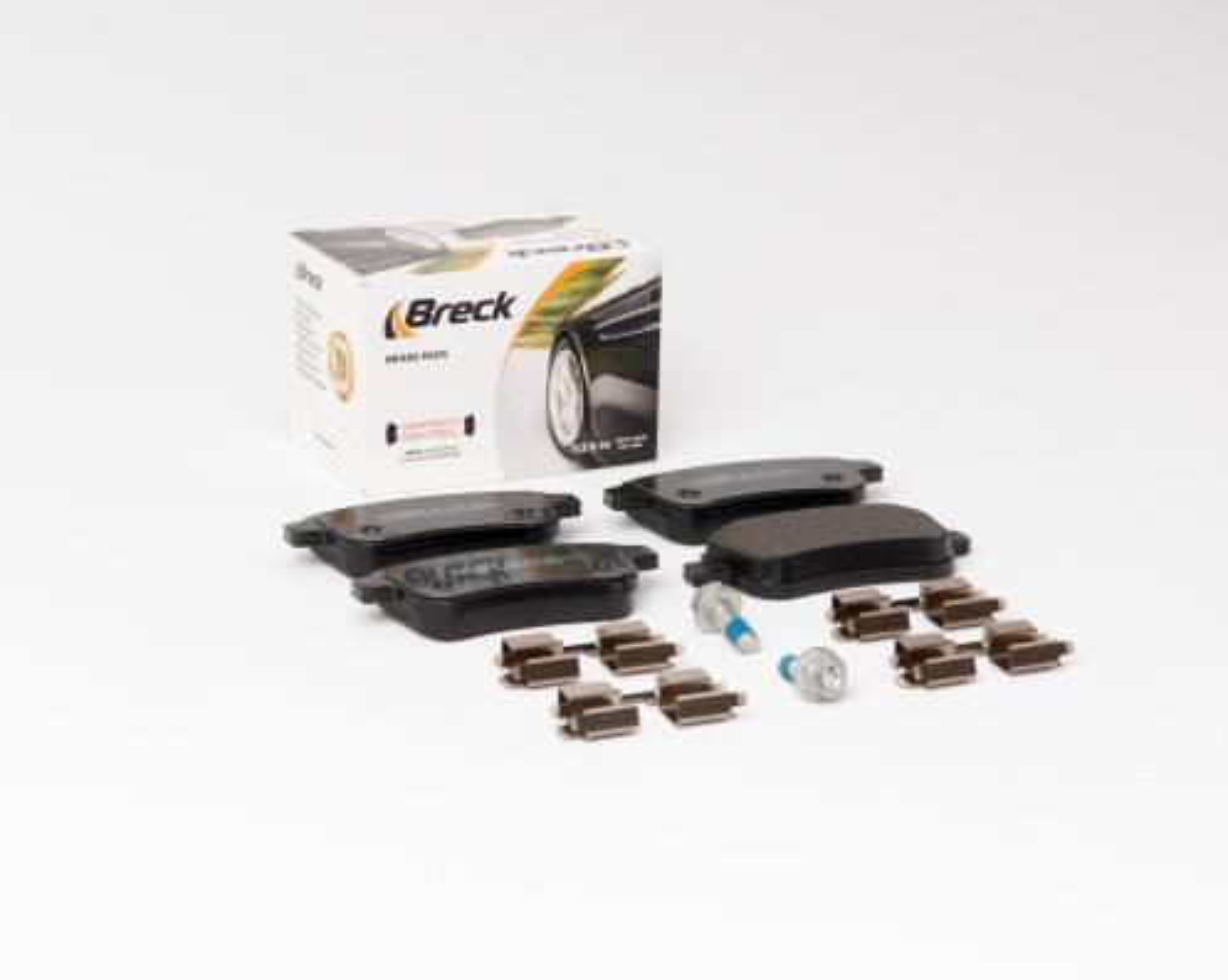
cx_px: 633
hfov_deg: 18.8
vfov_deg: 15.1
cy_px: 489
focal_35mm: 102
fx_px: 3705
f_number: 13
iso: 100
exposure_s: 1/200
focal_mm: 60
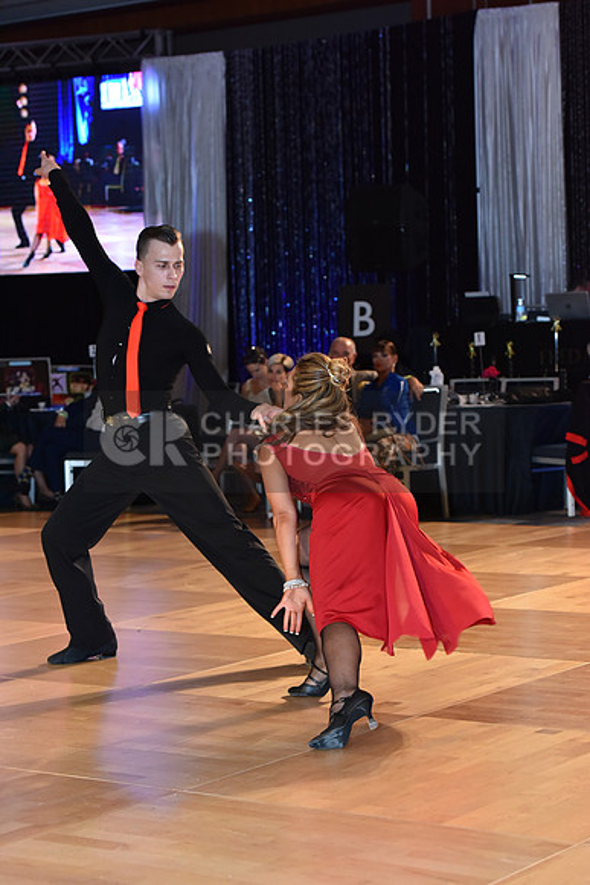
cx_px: 295
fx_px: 2088
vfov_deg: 23.9
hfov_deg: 16.1
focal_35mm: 85
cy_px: 442
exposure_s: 1/250
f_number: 5
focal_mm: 85
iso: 2000
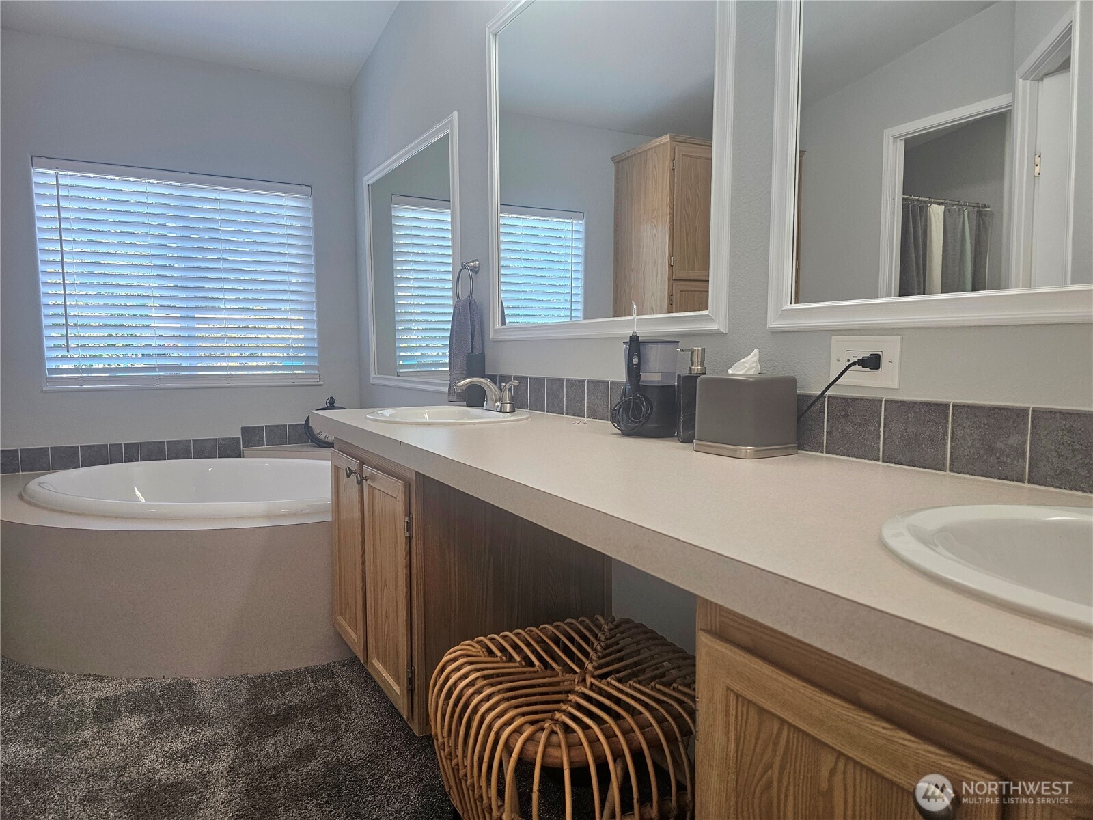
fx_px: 726
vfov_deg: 58.9
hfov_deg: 73.9
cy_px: 410
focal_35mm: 23
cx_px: 546
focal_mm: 6.3
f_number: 1.7
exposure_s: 1/120
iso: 125
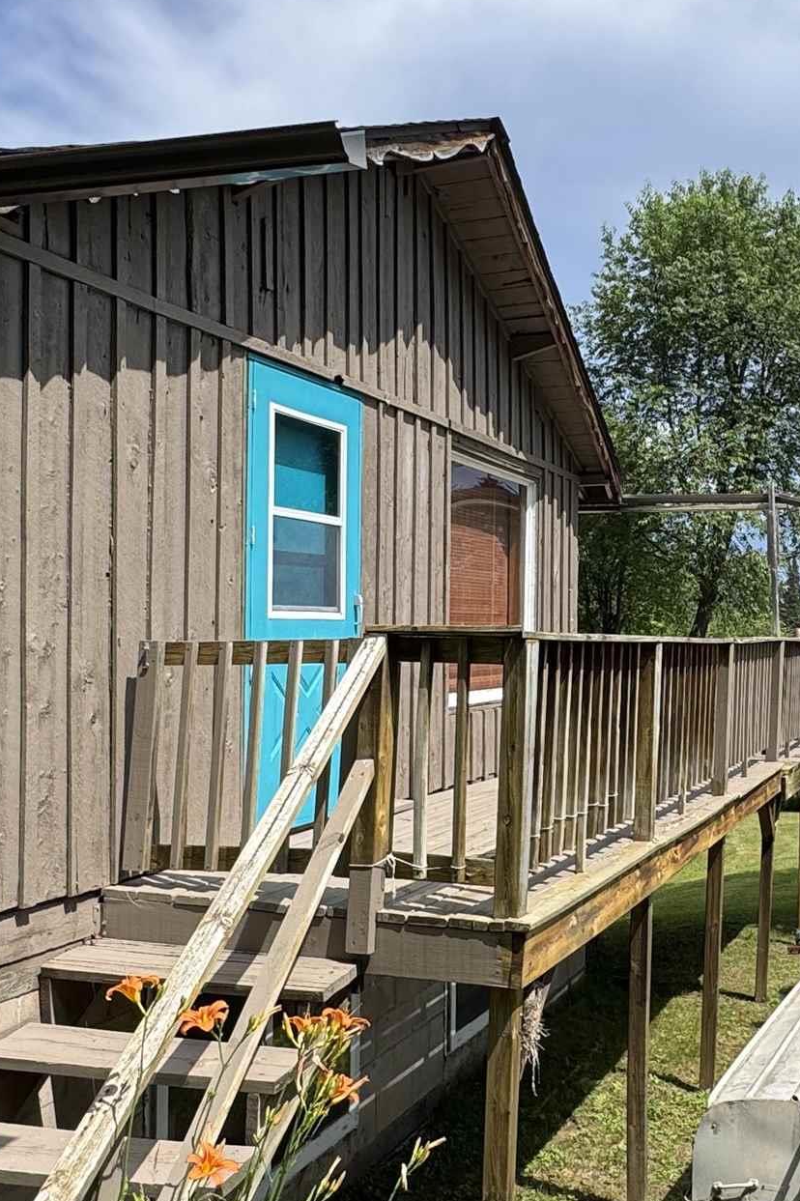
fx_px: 1201
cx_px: 651
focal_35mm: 36
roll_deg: -0.1
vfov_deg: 53.1
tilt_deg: +1.7
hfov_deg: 35.5
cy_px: 605
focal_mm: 2.22
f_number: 2.2
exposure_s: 1/1420
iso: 40
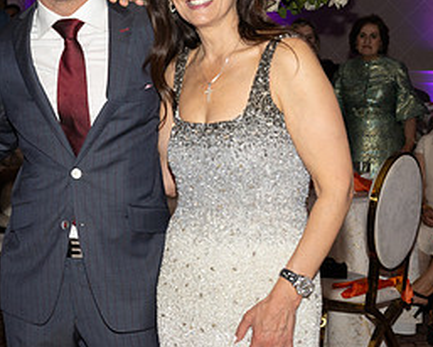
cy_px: 137
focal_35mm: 91
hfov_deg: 20.5
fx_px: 1167
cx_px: 27
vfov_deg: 16.9
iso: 800
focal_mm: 43
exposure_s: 1/100
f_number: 5.6
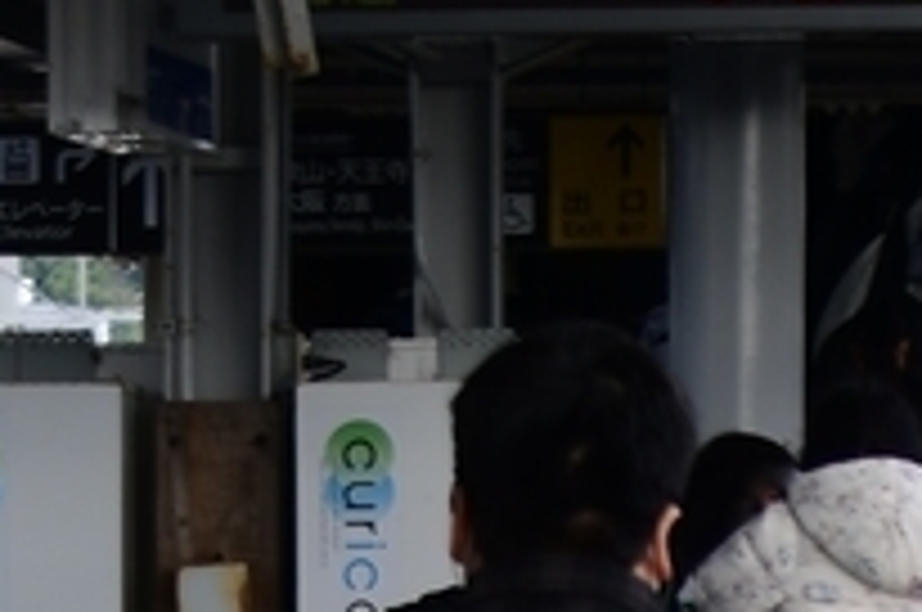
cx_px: 2375
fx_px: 12300
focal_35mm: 481
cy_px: 1035
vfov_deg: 2.8
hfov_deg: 4.2
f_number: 4.5
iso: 125
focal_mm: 55
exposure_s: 1/160
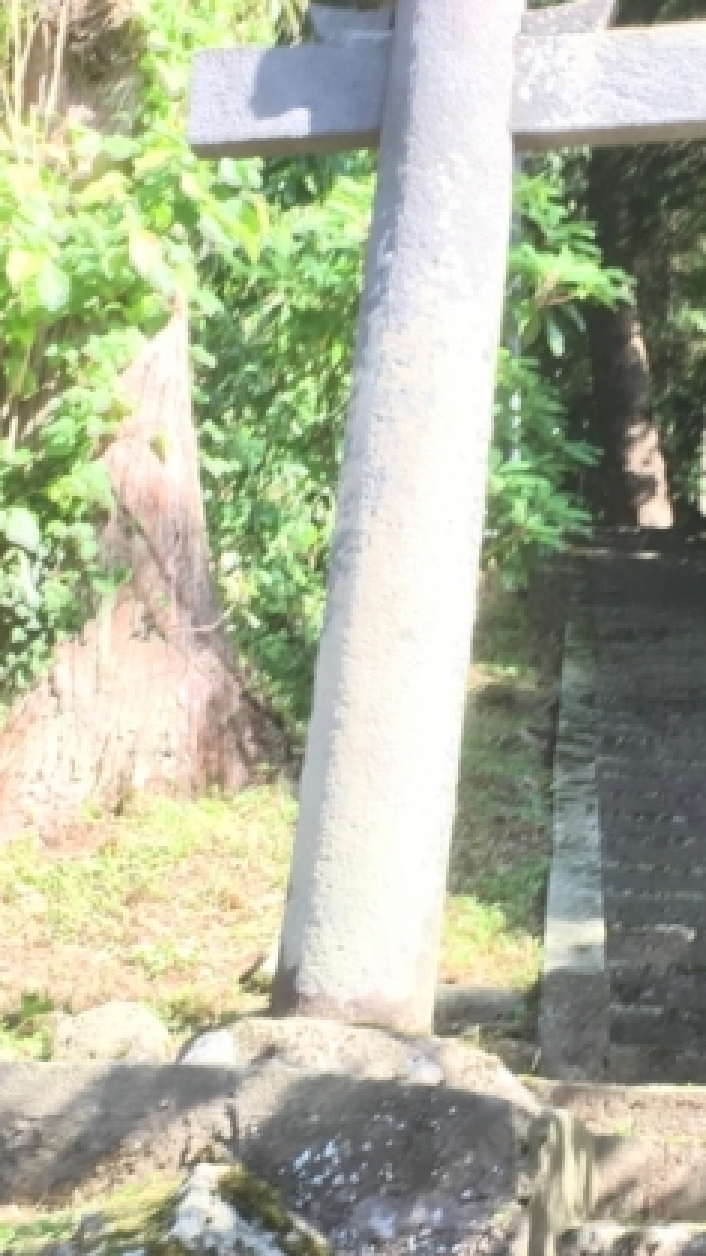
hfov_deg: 15.6
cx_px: 464
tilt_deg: +16.1
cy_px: 712
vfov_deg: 27.5
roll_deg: -3.8
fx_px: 2565
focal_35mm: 77
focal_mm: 4.15
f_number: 2.2
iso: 40
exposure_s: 1/120
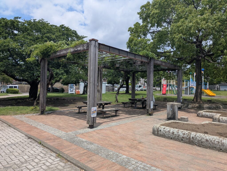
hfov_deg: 71.6
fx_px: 157
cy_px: 86
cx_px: 114
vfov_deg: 56.8
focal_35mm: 24
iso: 29
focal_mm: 4.53
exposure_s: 1/2096
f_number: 1.7
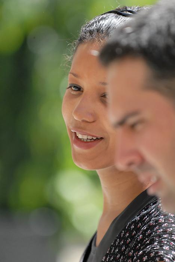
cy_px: 131
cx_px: 88
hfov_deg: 4.6
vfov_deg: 6.9
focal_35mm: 300
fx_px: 2183
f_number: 2.8
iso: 400
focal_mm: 200
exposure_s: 1/1000
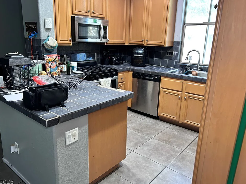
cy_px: 87
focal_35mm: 28
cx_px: 118
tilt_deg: -14.1
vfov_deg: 49.7
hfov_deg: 63.4
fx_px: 199
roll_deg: -1.2
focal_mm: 5.7
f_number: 1.5
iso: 250
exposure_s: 1/60
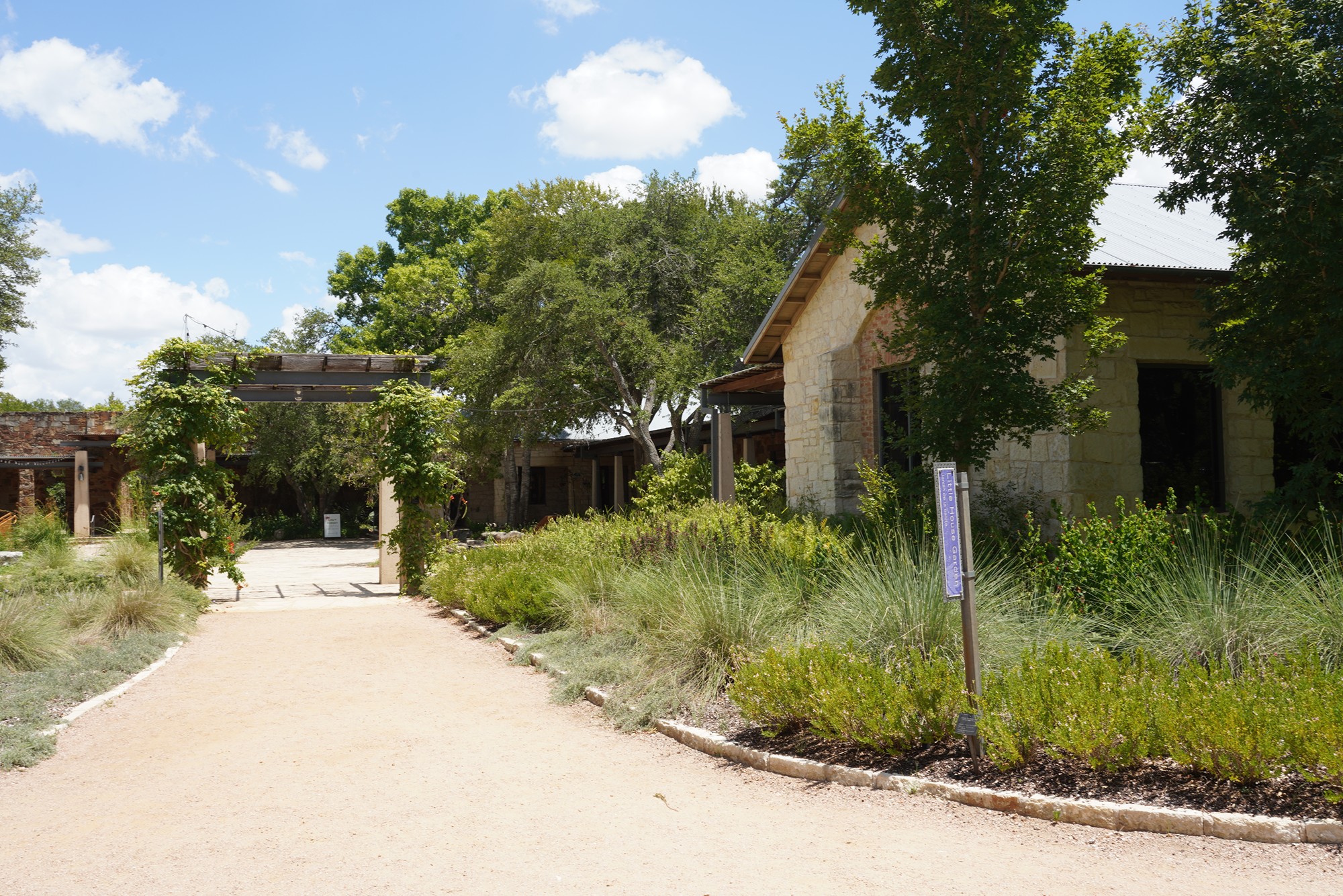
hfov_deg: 55.8
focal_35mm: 34
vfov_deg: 38.9
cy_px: 448
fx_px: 1268
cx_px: 672
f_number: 14
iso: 160
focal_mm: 34
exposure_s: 1/100
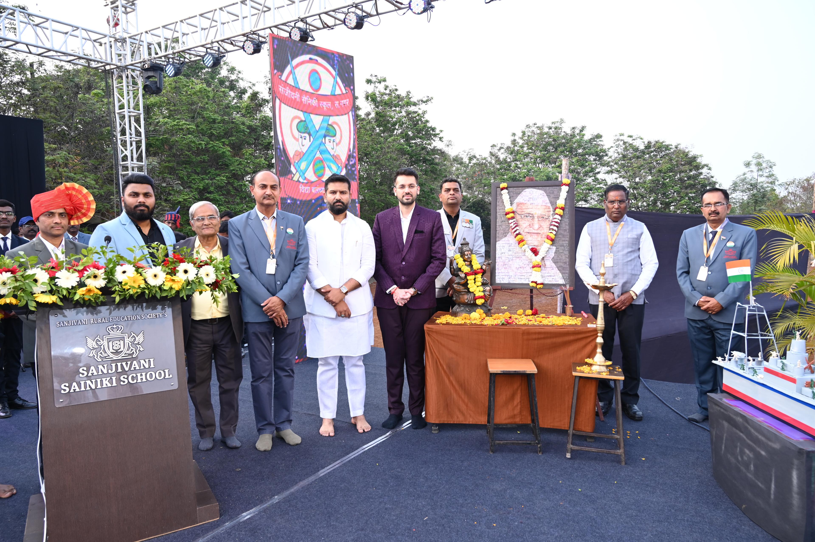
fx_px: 543
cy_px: 271
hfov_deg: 73.8
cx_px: 408
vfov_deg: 53.1
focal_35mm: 24
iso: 400
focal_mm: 24
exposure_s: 1/160
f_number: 5
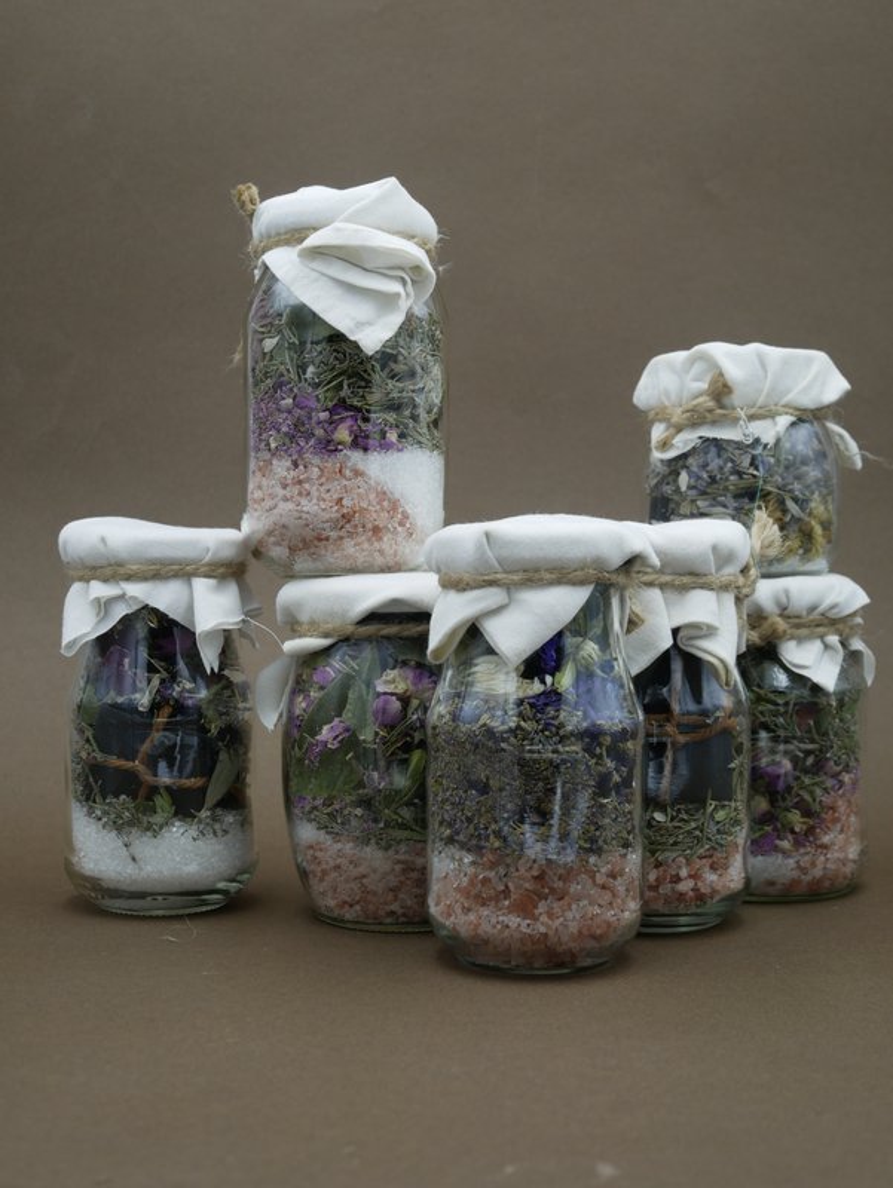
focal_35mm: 48
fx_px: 1649
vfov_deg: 39.6
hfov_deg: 30.3
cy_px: 594
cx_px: 446
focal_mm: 24
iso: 200
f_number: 5
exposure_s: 1/80
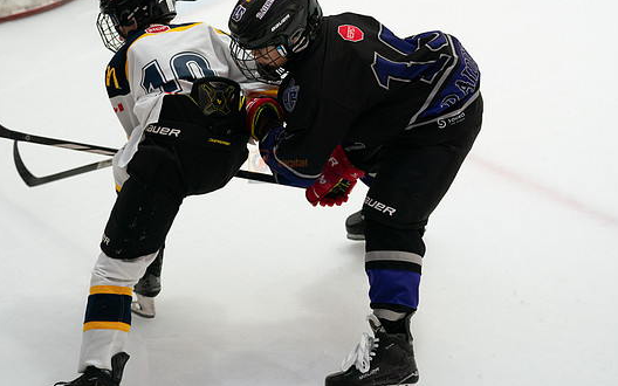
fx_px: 1364
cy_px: 88
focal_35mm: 81
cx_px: 298
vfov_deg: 16.0
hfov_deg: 25.5
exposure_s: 1/800
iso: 2000
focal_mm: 54
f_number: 2.8
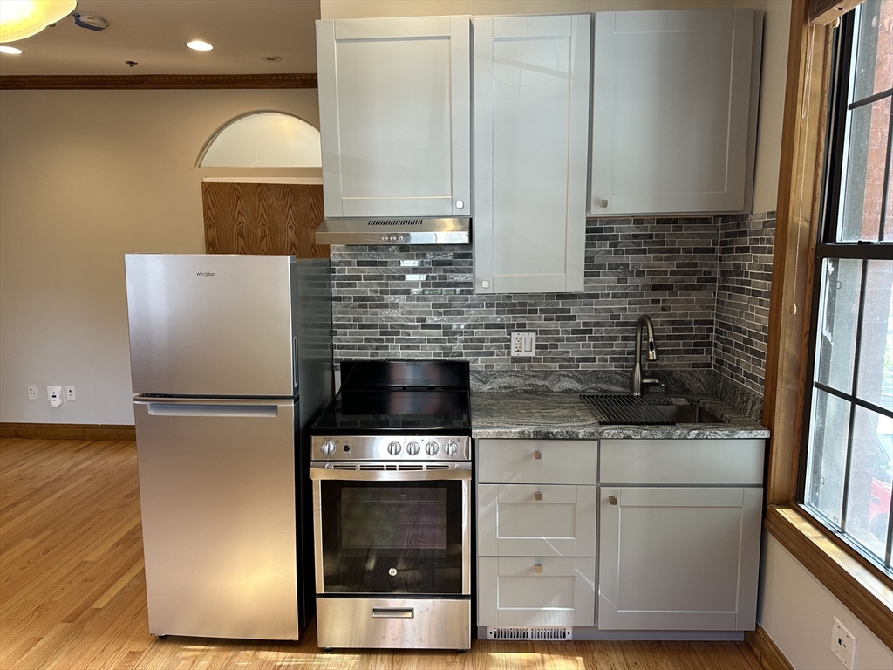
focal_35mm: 24
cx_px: 446
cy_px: 335
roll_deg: +0.0
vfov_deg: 56.8
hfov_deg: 71.6
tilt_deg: -7.8
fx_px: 619
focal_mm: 6.86
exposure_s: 1/60
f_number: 1.78
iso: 125
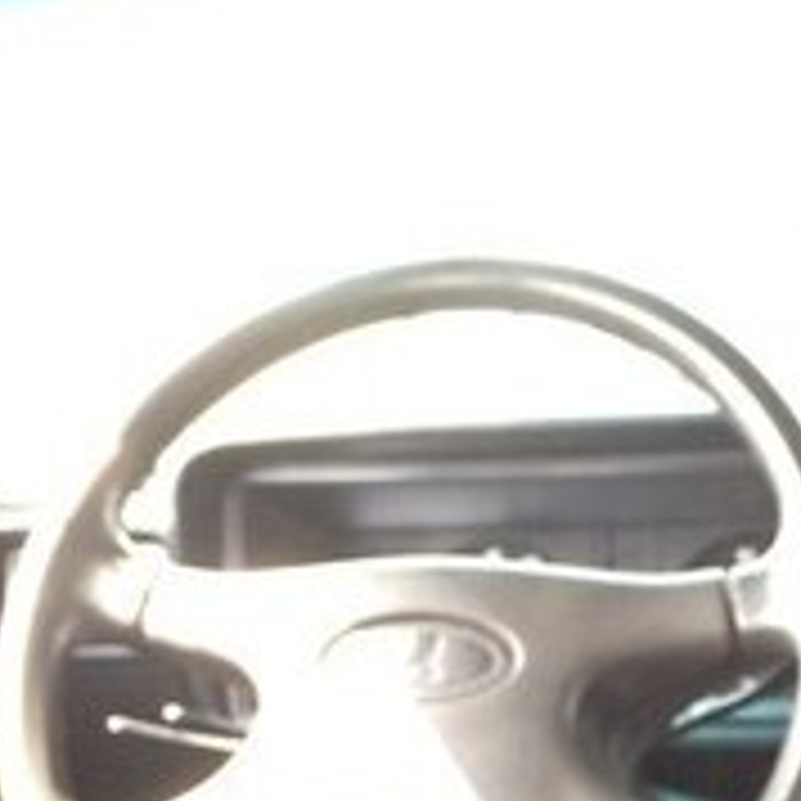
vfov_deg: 17.3
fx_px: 2487
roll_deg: +3.4
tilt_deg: -21.2
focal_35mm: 95
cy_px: 1019
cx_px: 738
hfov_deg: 18.0
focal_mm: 4.15
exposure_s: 1/33
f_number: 2.2
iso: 40
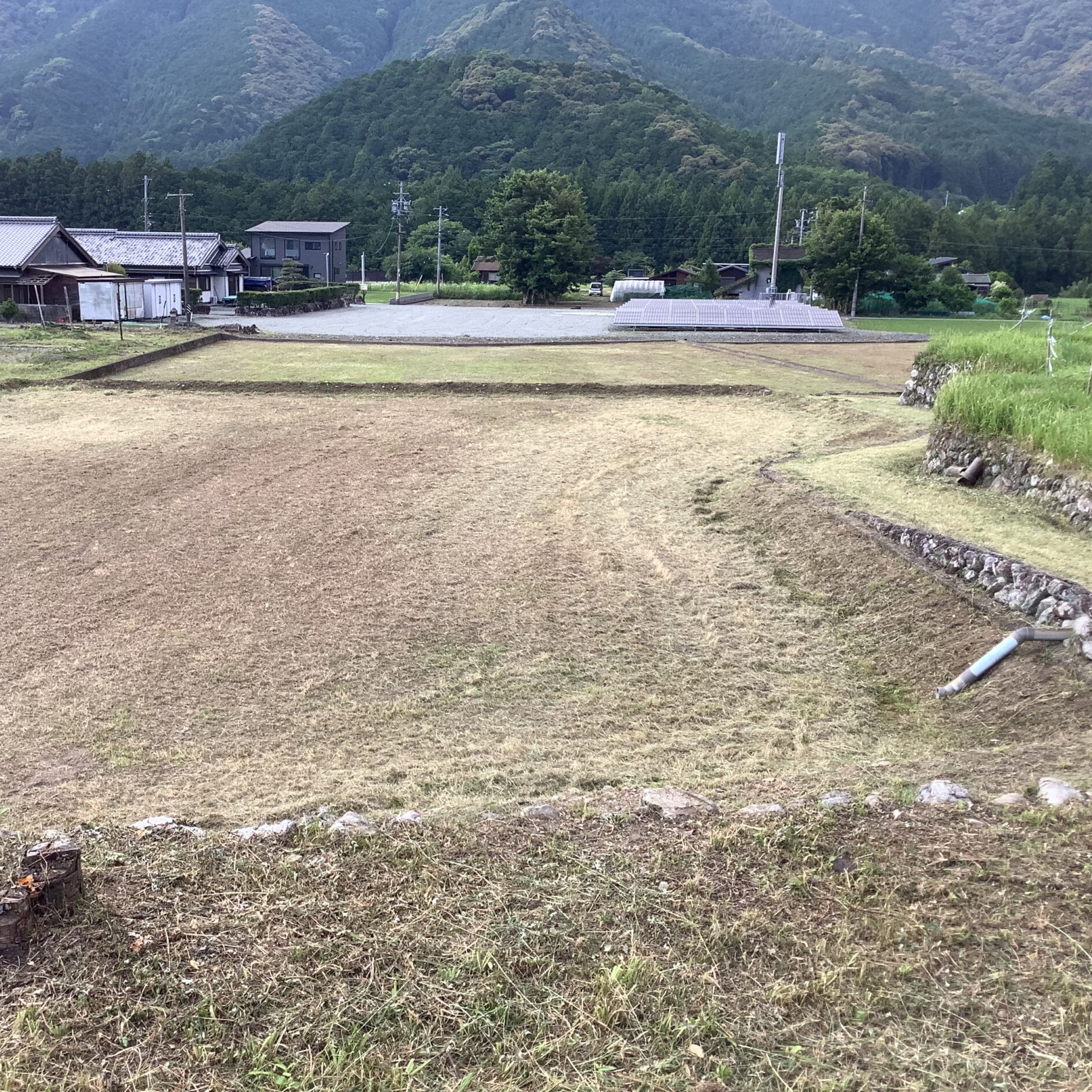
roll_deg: -1.1
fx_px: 1321
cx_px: 434
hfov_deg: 44.7
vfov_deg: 44.9
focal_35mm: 37
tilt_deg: -11.2
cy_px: 542
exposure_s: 1/276
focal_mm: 3.3
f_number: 2.4
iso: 25
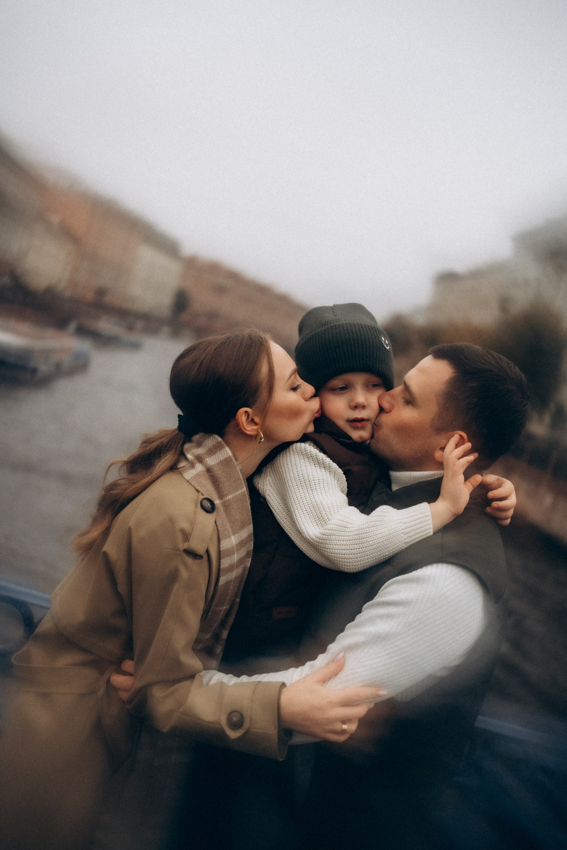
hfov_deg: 37.9
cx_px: 284
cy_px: 425
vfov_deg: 54.4
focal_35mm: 35
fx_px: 827
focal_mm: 35
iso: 800
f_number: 1.4
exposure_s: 1/8000
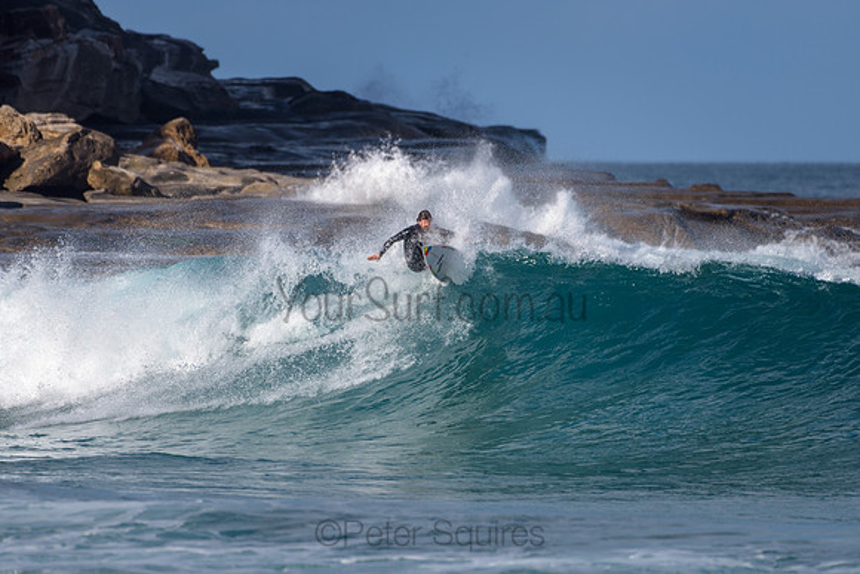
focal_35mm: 612
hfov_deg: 3.4
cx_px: 430
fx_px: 14629
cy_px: 287
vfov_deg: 2.2
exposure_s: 1/2000
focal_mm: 500
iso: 100
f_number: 5.6
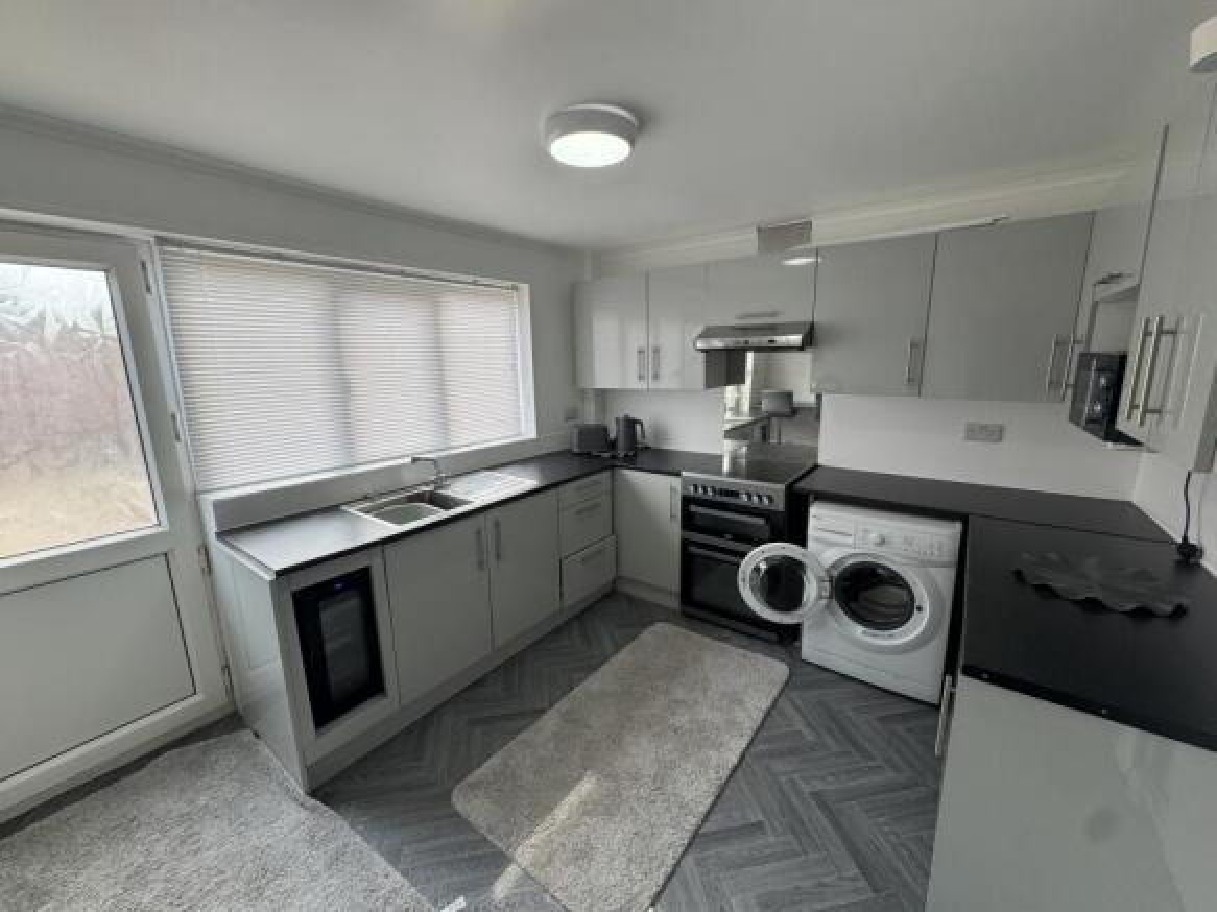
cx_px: 608
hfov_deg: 102.1
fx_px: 492
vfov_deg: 85.7
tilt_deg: -11.0
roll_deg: +1.6
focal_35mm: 14
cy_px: 456
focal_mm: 2.22
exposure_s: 1/143
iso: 40
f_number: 2.2
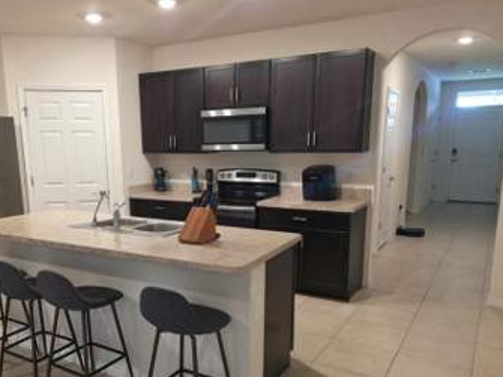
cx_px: 195
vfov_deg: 42.6
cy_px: 233
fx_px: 479
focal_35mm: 33
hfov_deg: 54.9
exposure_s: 1/40
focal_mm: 6.25
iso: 160
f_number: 1.7
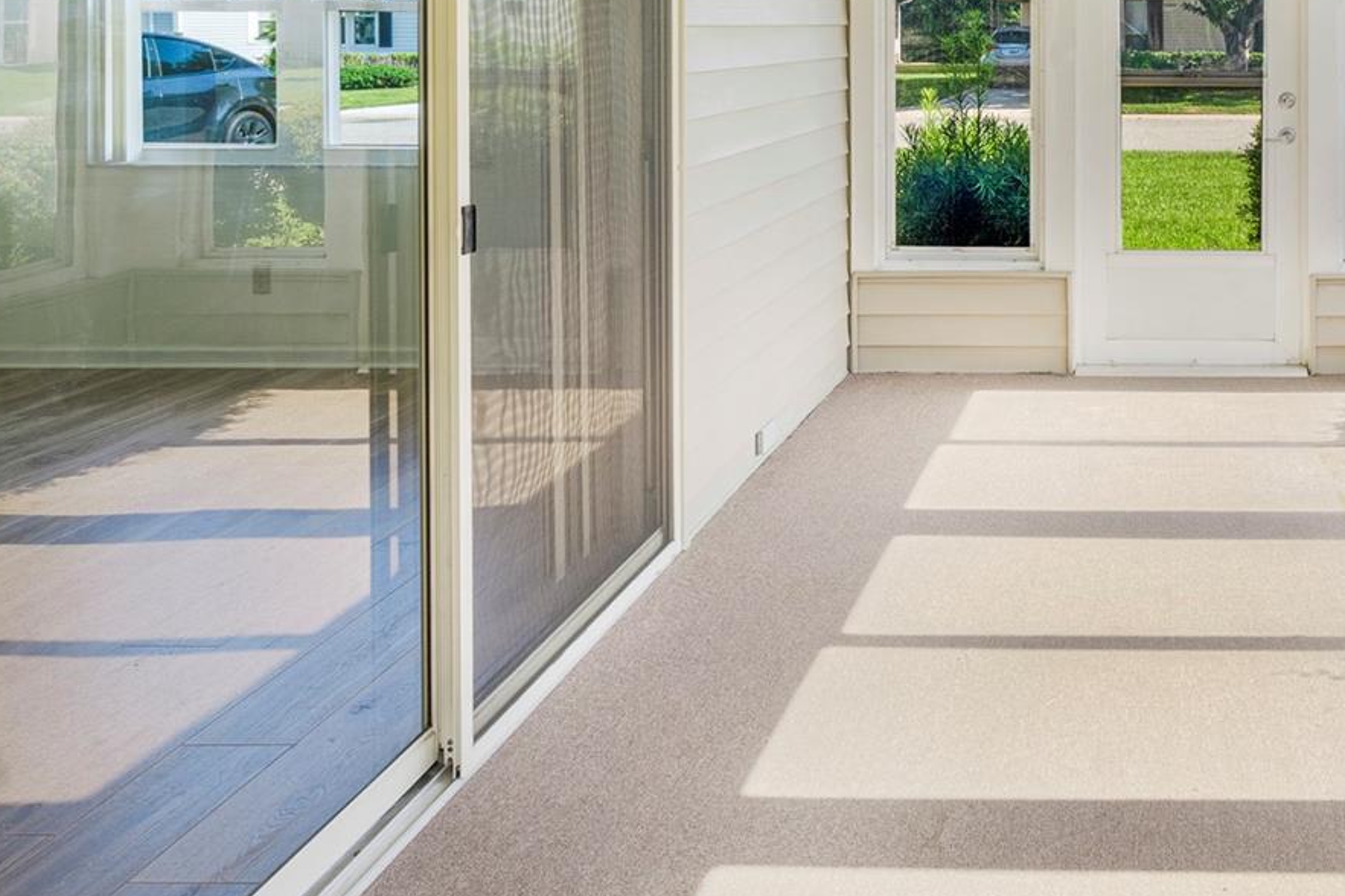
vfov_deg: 42.9
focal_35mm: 29
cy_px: 181
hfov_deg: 58.2
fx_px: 1083
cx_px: 1101
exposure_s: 1/30
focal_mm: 16
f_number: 9
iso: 250
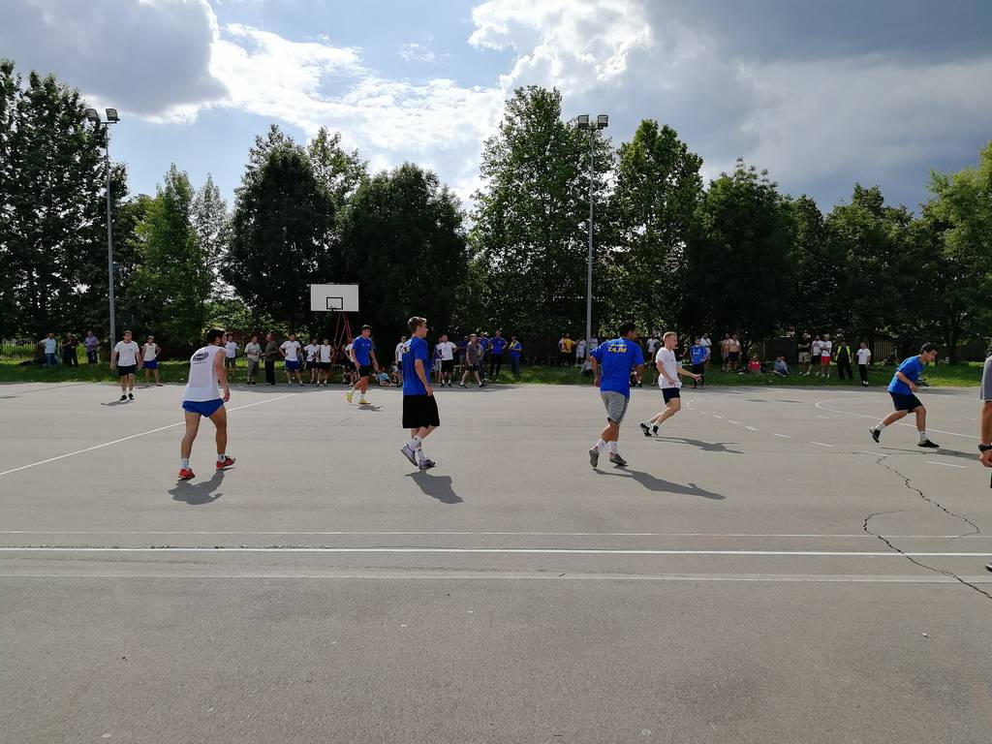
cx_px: 496
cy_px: 372
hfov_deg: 65.3
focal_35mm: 27
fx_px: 774
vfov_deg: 51.4
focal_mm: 3.95
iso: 50
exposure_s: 1/2732
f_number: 2.2
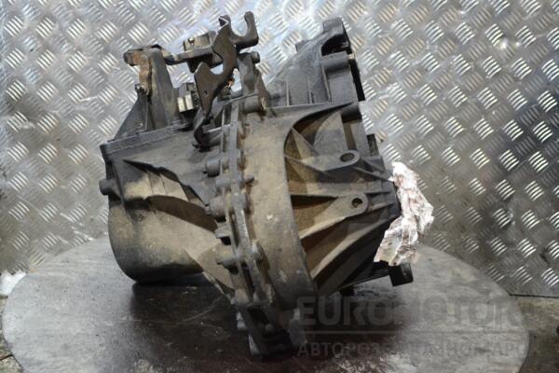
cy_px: 186
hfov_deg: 41.1
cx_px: 280
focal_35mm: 48
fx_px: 745
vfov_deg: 28.1
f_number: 4.8
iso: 2200
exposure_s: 1/30
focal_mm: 32
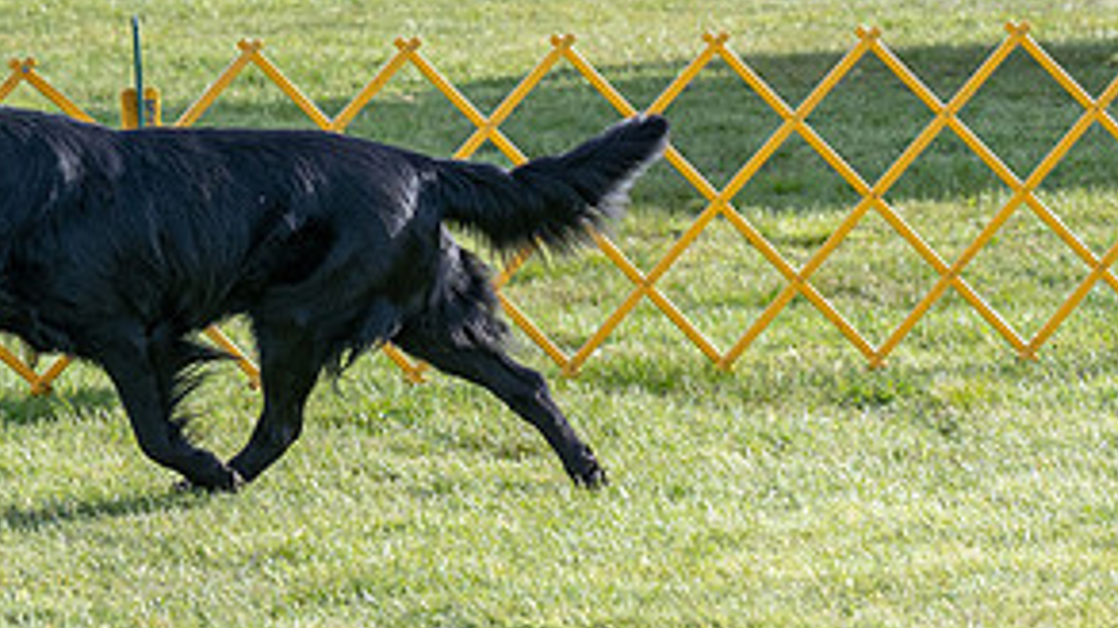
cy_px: -16
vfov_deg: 3.5
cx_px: 119
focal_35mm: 347
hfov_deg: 6.2
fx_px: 10283
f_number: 5.6
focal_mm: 127
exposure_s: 1/1250
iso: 640
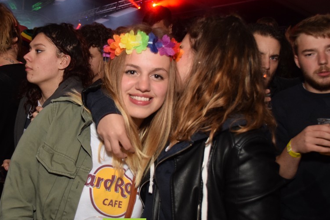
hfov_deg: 40.8
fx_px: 440
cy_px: 107
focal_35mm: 48
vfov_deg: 28.1
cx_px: 125
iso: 1600
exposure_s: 1/40
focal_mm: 24
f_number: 4
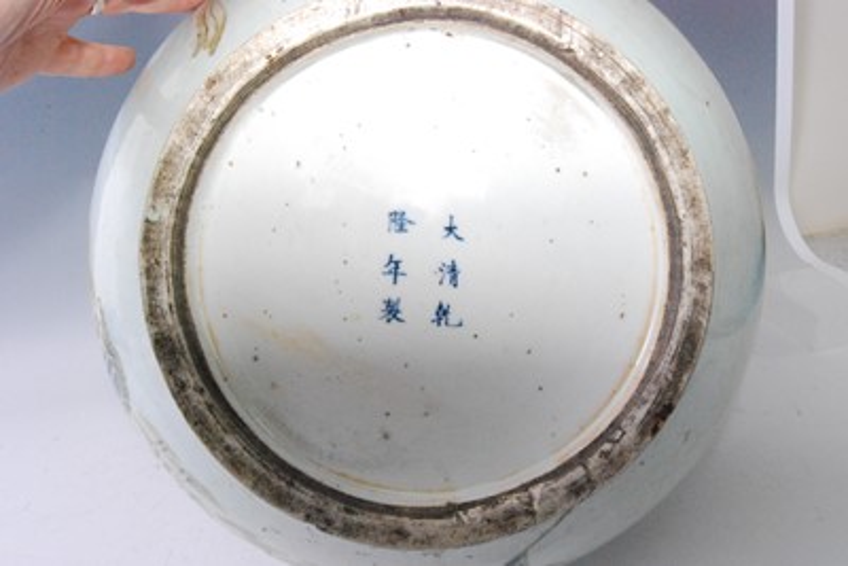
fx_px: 778
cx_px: 424
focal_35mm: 33
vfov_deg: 40.0
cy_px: 283
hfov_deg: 57.2
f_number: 20
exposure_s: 1/125
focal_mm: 22
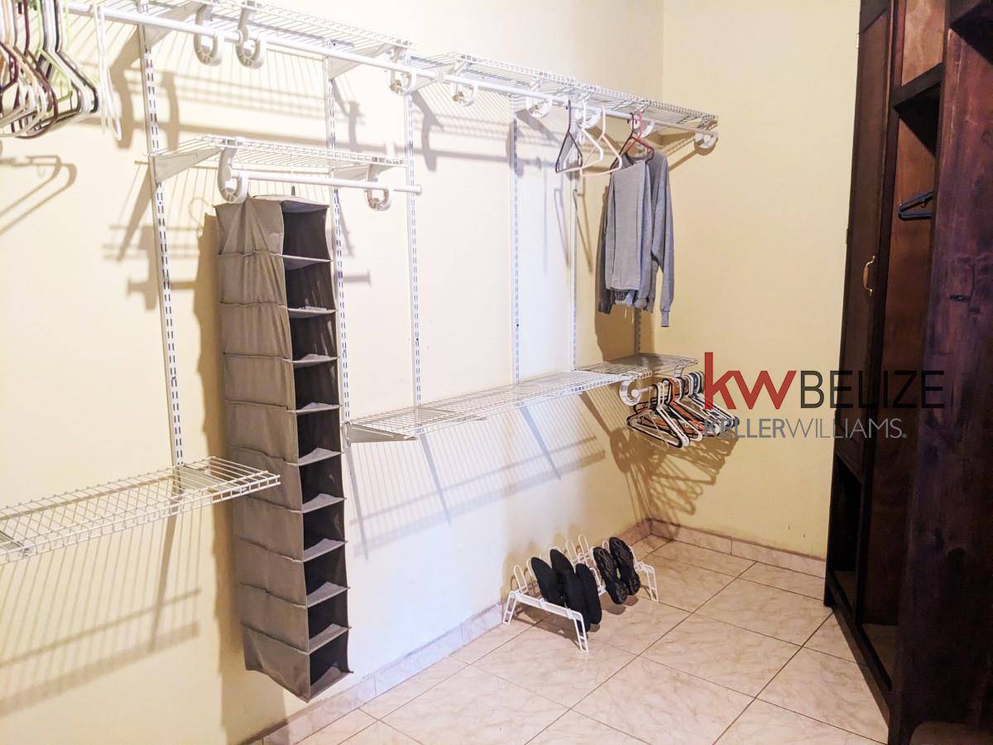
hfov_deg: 65.3
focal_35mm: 27
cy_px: 372
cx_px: 496
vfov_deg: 51.4
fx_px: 775
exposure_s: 1/60
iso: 1408
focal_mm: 4.38
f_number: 1.73
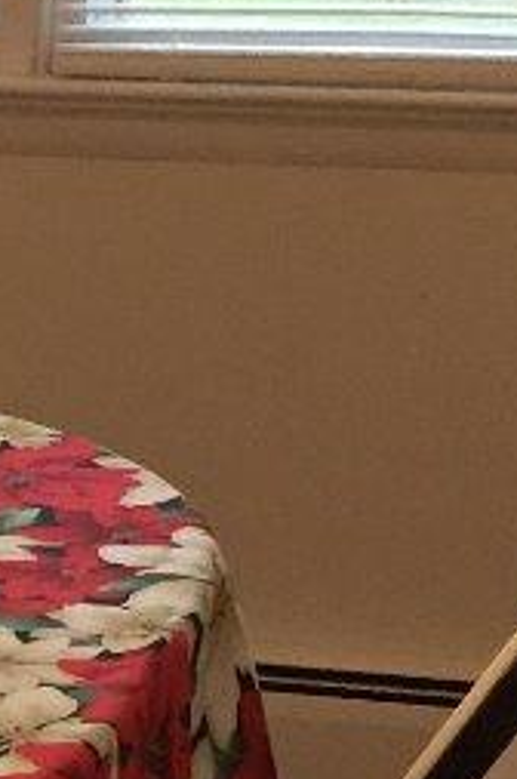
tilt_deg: -18.4
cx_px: -471
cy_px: 730
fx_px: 3715
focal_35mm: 172
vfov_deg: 11.9
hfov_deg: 7.7
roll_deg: +2.4
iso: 200
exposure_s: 1/30
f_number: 2.2
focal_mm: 4.15
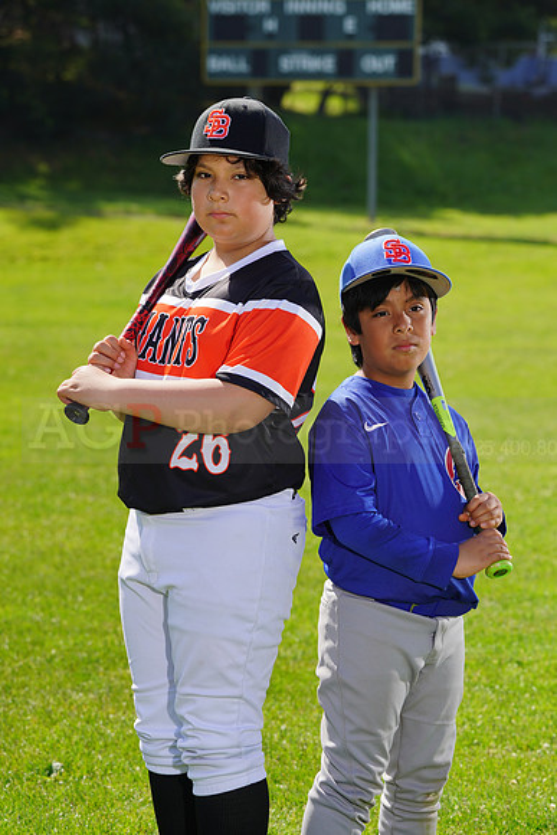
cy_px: 418
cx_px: 278
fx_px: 3270
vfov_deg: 14.5
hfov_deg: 9.7
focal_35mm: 141
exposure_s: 1/250
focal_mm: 141
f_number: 8
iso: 100
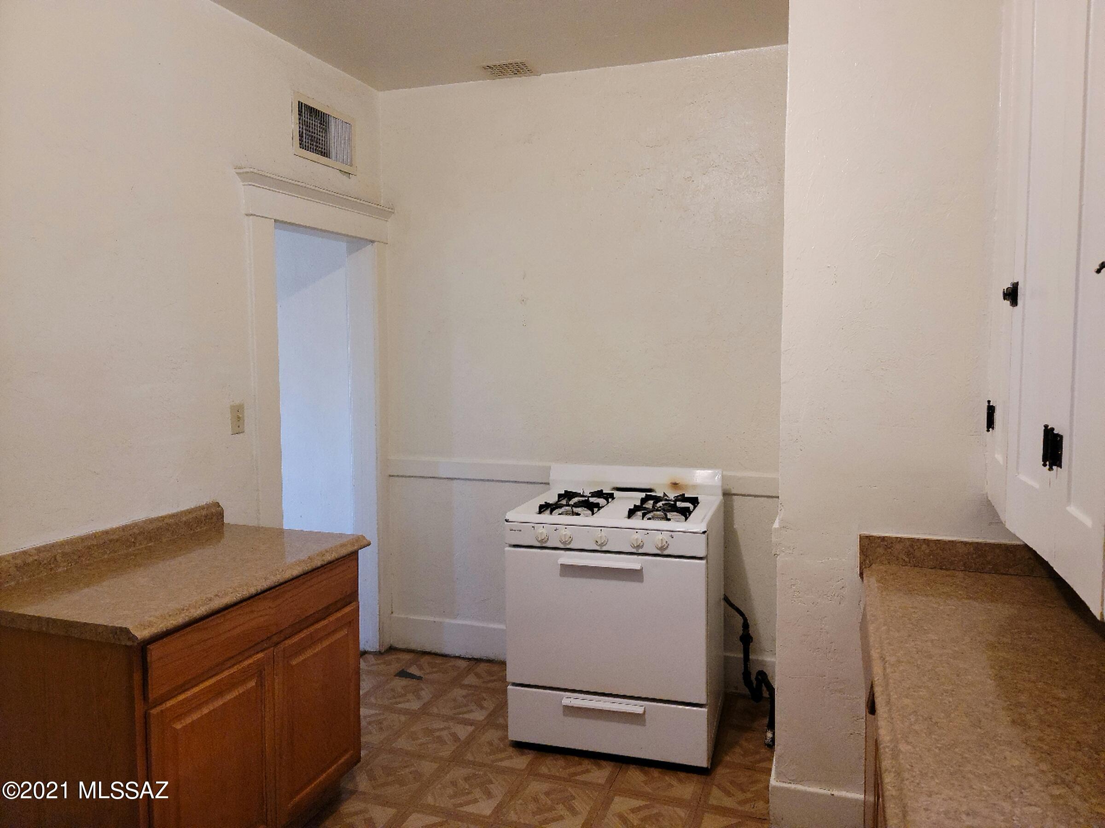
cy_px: 414
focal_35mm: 25
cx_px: 552
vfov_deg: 54.9
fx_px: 798
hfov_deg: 69.4
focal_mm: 7
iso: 320
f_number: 1.8
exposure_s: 1/39.1
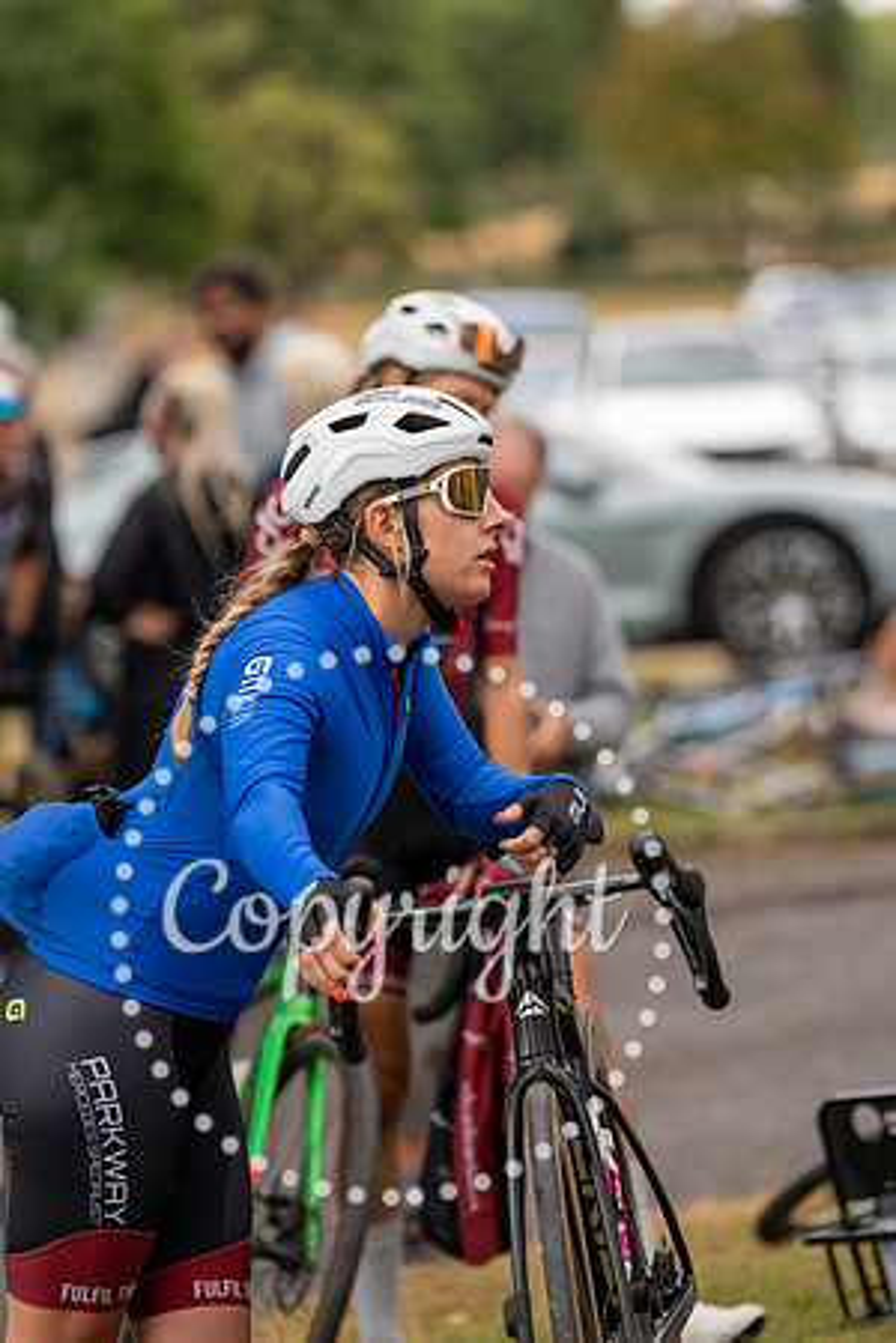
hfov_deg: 7.5
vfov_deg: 11.3
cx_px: 448
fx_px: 6794
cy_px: 672
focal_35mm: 182
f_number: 3.5
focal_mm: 182
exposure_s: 1/1000
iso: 250
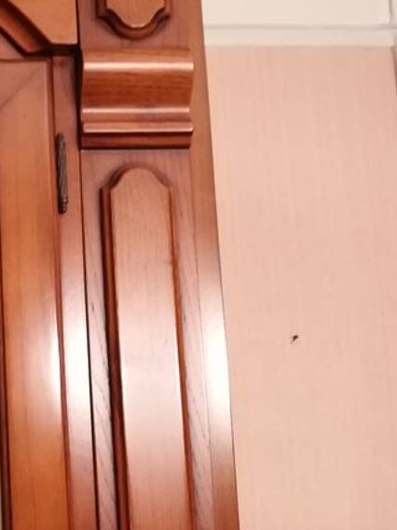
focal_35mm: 61
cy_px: 304
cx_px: -41
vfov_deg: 31.6
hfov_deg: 22.6
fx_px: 933
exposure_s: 1/20
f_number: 2.2
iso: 500
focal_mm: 3.83
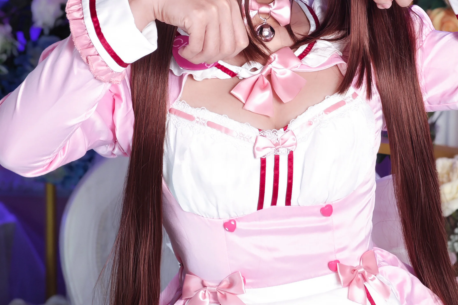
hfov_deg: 14.3
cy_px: 132
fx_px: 1819
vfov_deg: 9.6
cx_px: 280
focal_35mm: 143
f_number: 1.8
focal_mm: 12.28
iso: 64
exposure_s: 1/120
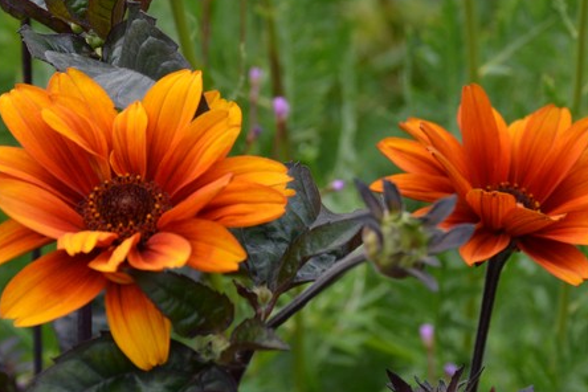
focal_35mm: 166
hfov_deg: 12.4
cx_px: 301
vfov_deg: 8.3
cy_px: 72
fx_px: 2711
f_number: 7.1
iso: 200
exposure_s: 1/200
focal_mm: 48
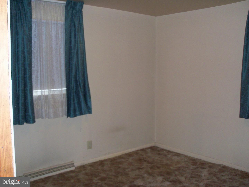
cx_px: 124
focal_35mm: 35
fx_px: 252
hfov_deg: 52.6
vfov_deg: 40.7
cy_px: 94
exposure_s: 1/30
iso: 160
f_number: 3
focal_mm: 6.3
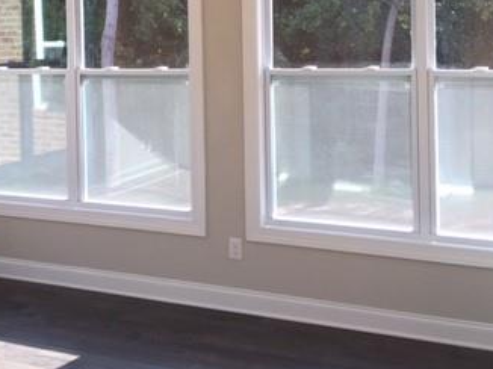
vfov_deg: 24.9
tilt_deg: -0.9
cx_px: 126
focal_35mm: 57
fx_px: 811
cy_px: 42
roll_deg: +2.3
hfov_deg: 33.2
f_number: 2.2
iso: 32
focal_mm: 4.15
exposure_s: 1/120
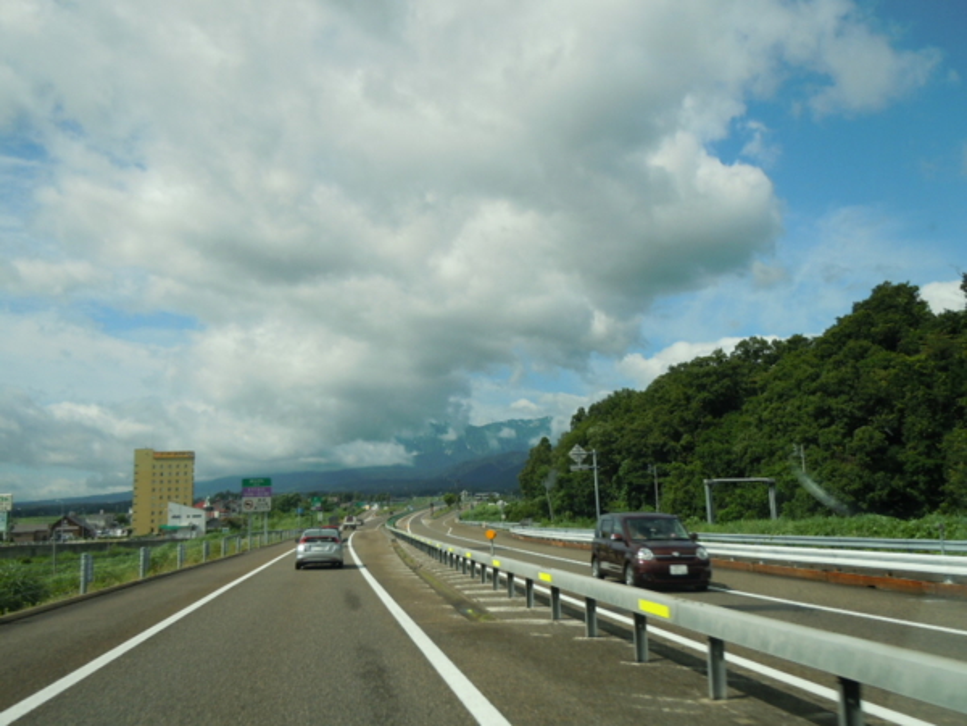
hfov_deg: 60.0
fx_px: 838
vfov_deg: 46.8
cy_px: 363
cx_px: 484
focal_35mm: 30
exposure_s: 1/320
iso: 100
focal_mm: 5.4
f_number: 7
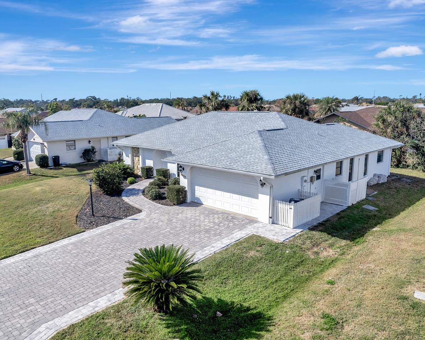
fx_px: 352
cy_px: 180
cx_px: 201
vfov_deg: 51.5
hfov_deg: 62.2
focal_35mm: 28
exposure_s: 1/1250
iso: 100
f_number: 2.8
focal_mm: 8.38
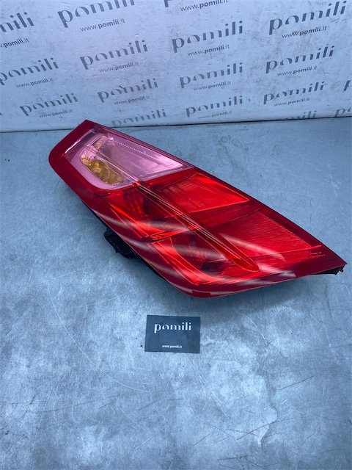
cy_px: 235
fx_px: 353
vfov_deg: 67.3
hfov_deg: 53.1
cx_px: 176
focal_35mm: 26
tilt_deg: -66.6
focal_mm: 4.25
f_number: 1.8
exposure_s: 1/833
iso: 32
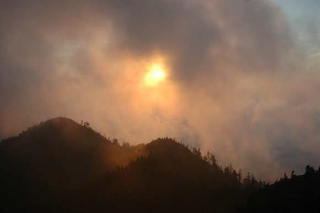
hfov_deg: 46.4
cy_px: 106
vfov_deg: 31.9
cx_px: 160
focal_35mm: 42
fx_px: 373
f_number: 8
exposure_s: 1/250
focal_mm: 28
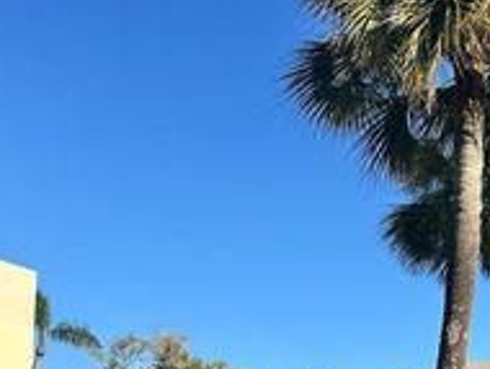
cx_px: 217
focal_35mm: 63
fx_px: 893
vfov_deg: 21.9
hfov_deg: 30.7
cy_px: 417
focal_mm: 6.86
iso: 80
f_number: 1.78
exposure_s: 1/3472
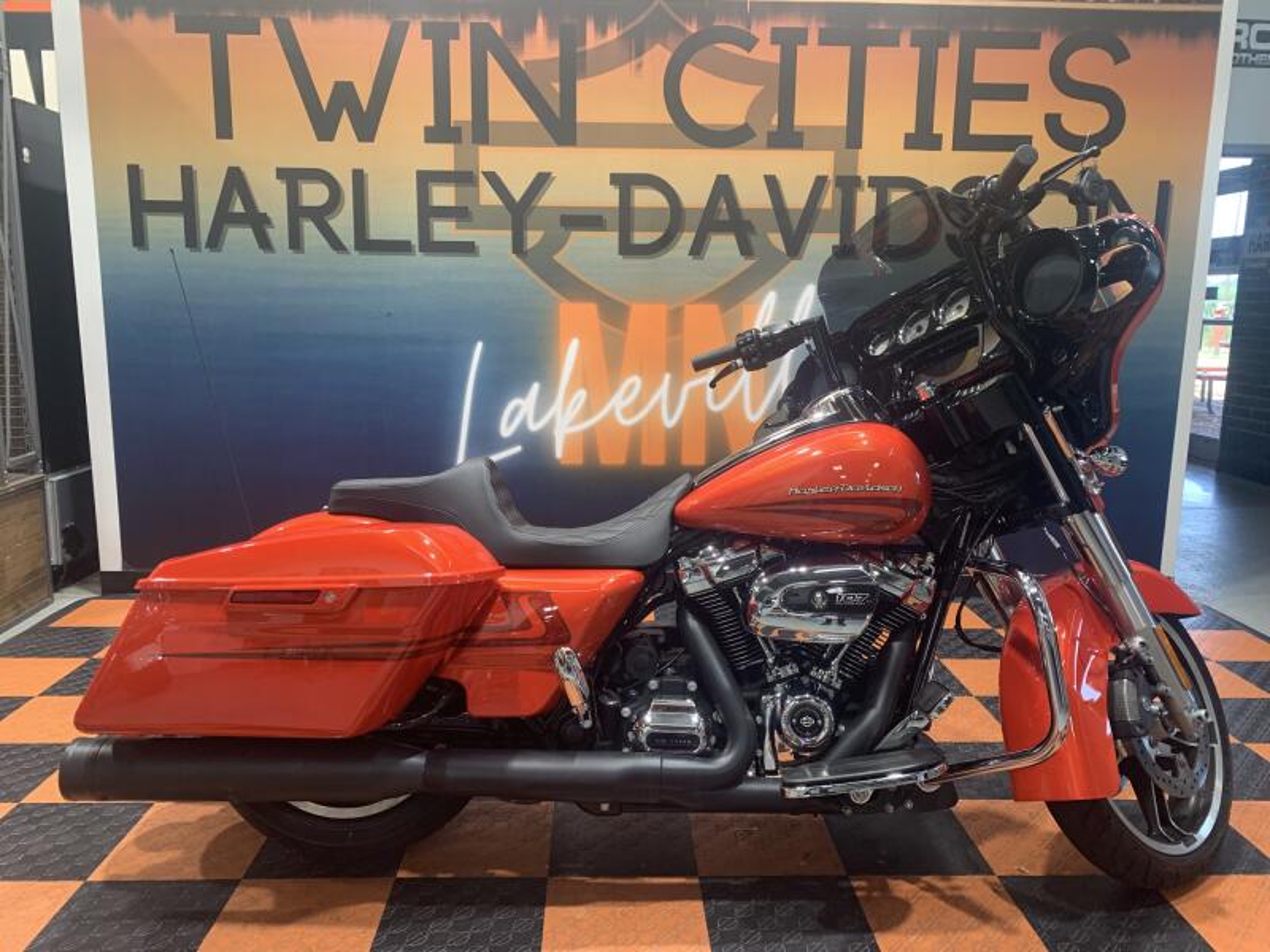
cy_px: 476
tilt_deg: -9.2
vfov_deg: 53.1
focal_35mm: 26
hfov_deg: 67.3
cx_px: 635
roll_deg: -0.2
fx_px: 954
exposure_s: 1/60
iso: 80
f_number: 1.8
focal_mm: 4.25
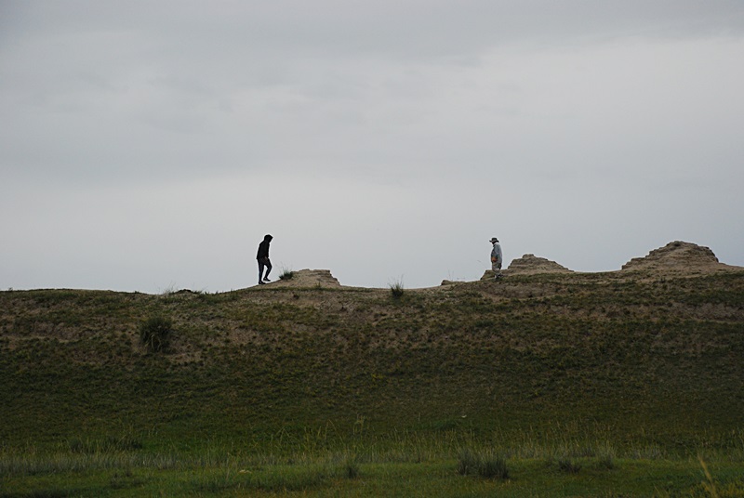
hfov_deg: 20.6
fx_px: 2049
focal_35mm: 99
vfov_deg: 13.9
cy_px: 249
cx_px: 372
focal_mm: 66
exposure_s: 1/1600
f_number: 6.3
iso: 400
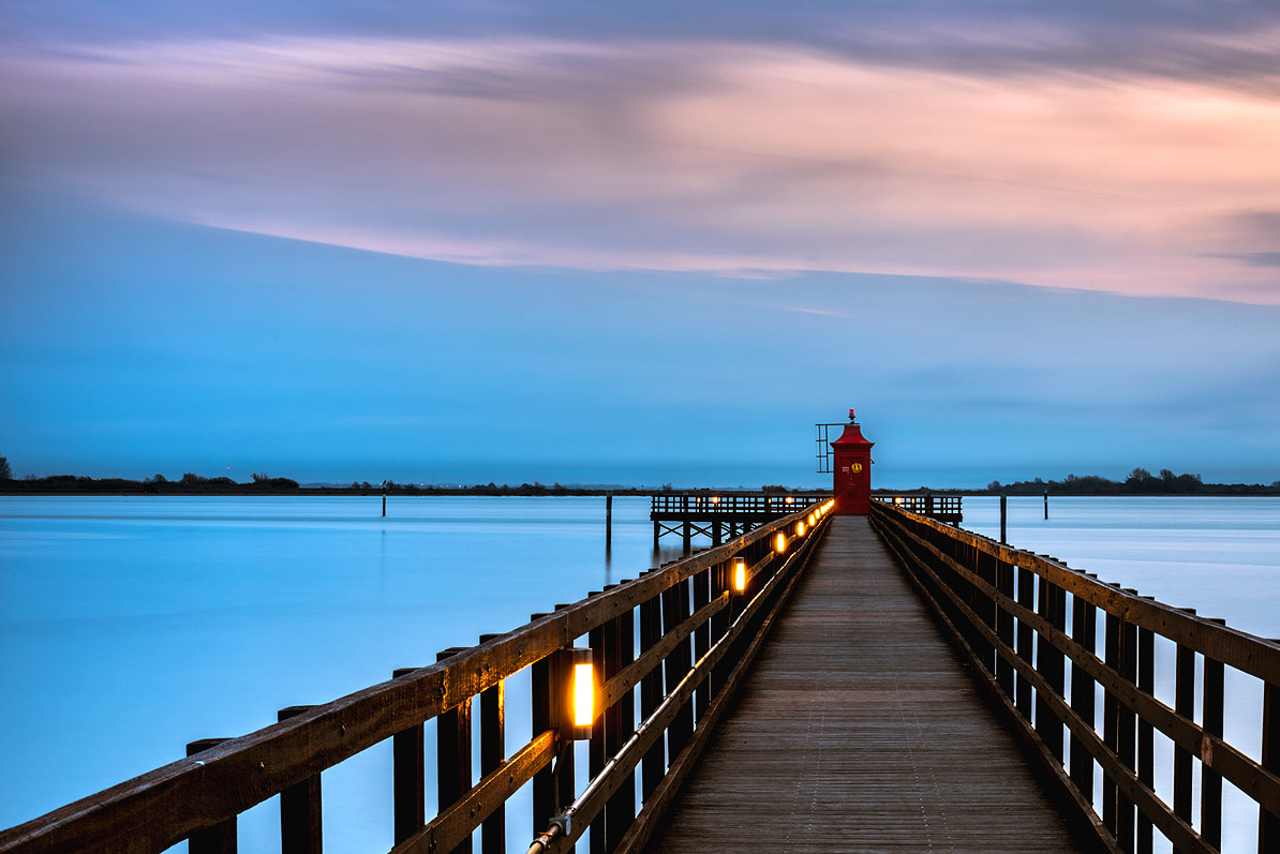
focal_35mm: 67
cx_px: 848
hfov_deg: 29.9
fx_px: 2383
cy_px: 549
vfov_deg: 20.3
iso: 31
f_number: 22
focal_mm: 50
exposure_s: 6
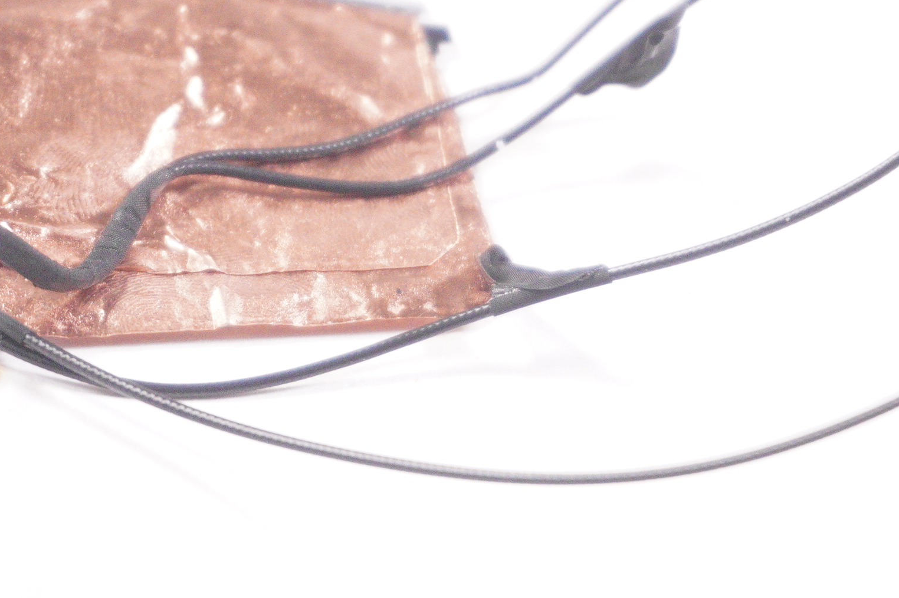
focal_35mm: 148
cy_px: 139
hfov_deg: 13.9
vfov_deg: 9.2
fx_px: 3693
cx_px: 475
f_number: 5.6
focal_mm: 50
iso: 5000
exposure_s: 1/1000
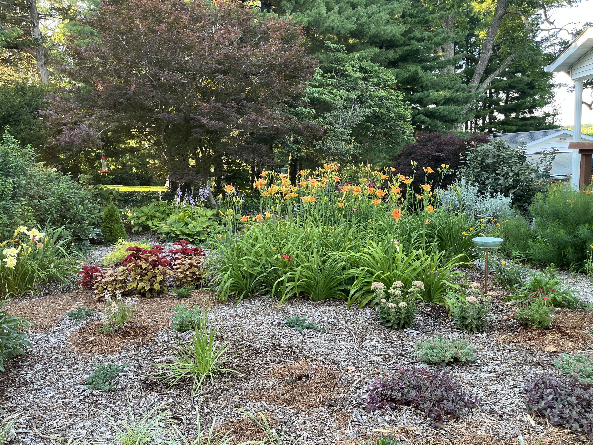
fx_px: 445
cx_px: 296
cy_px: 222
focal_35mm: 26
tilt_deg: -9.0
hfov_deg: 67.3
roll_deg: +3.9
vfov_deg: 53.1
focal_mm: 5.1
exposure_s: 1/122
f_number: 1.6
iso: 64
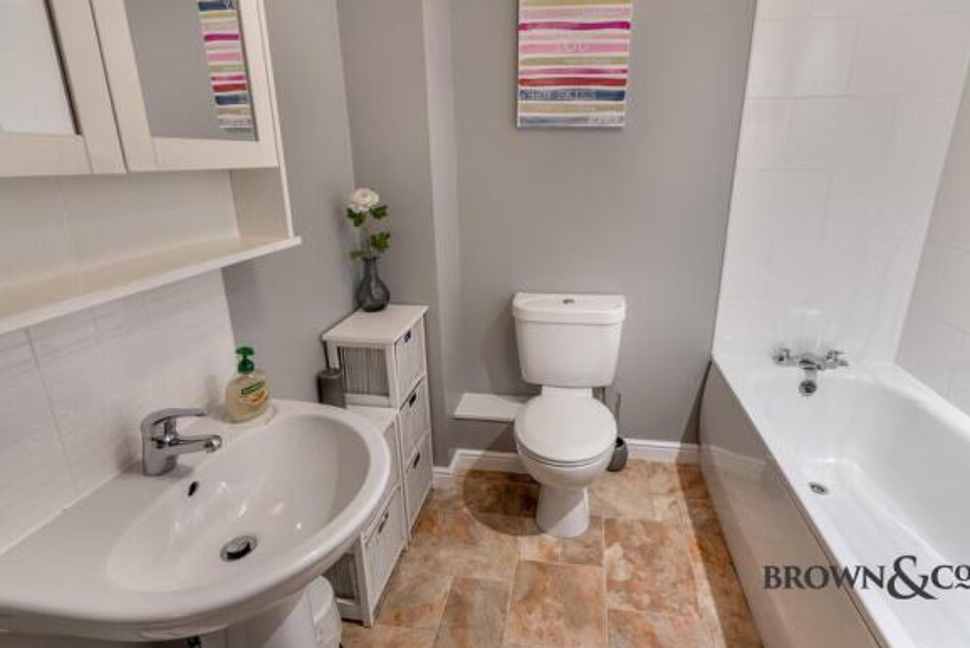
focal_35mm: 17
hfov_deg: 93.1
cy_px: 298
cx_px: 514
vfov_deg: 70.4
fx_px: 458
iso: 100
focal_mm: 10
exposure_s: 1/2
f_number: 8
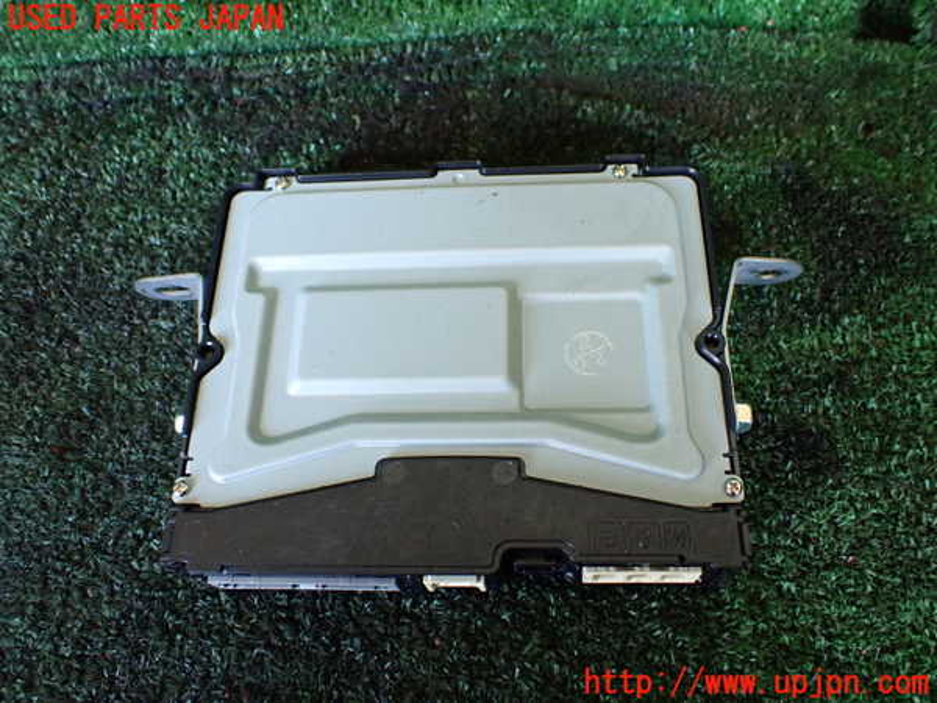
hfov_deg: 60.0
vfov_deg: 46.8
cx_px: 468
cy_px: 352
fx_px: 812
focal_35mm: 30
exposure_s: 1/125
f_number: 2.3
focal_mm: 5.4
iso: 800
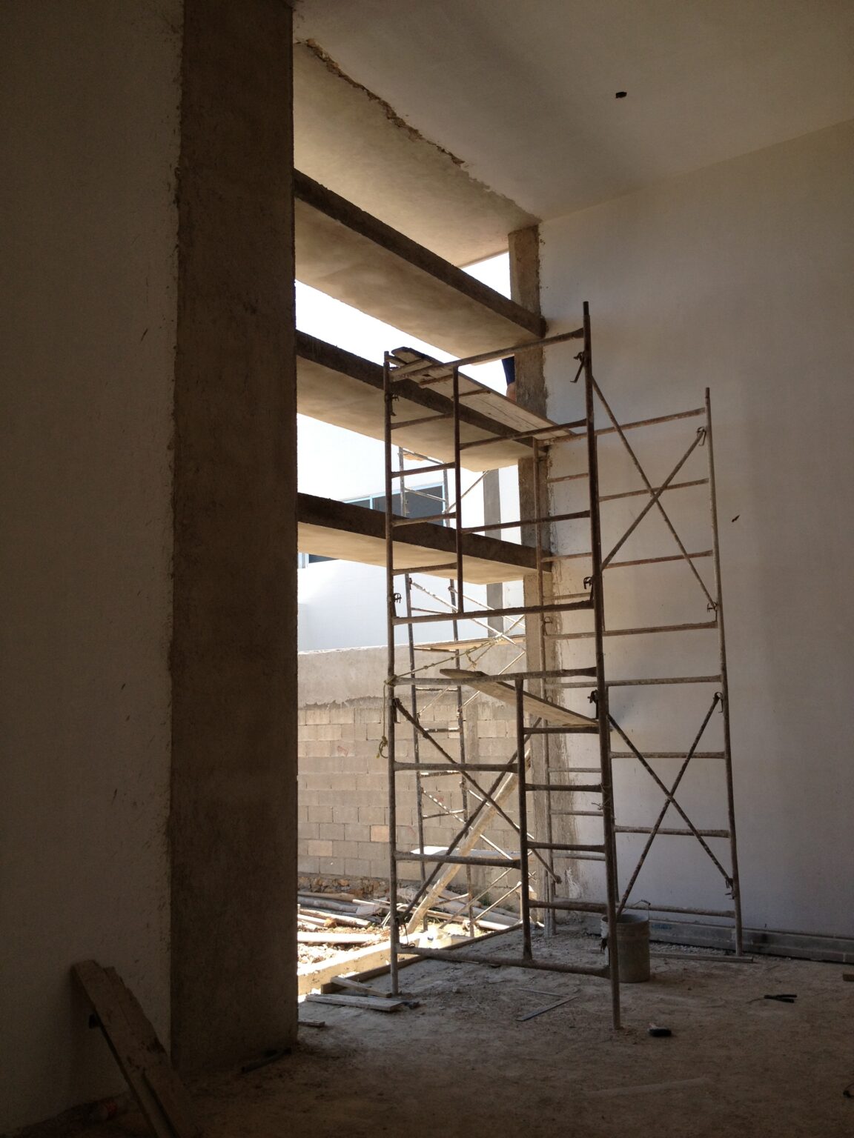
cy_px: 569
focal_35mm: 35
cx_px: 427
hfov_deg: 40.7
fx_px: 1151
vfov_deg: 52.6
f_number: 2.4
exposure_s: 1/563
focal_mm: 4.28
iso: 50
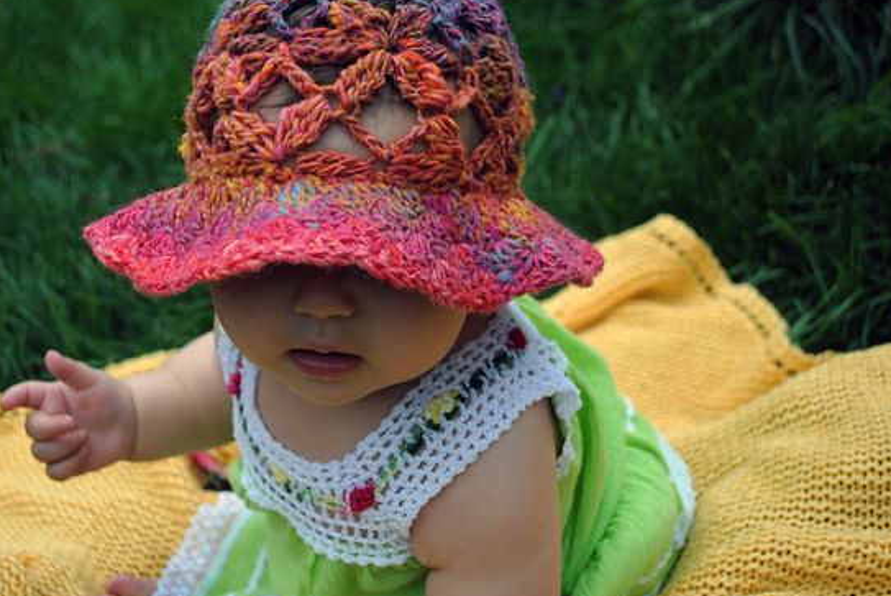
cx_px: 381
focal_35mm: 53
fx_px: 1313
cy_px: 263
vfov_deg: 25.5
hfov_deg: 37.4
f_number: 4.5
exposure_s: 1/500
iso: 140
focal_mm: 30
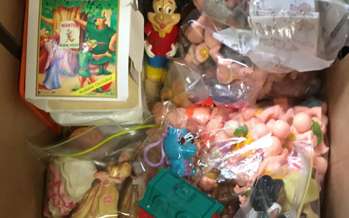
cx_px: 171
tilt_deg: -83.0
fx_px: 399
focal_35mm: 42
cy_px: 204
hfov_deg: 47.2
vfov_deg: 29.1
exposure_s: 1/10
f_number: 2.2
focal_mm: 4.15
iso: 100
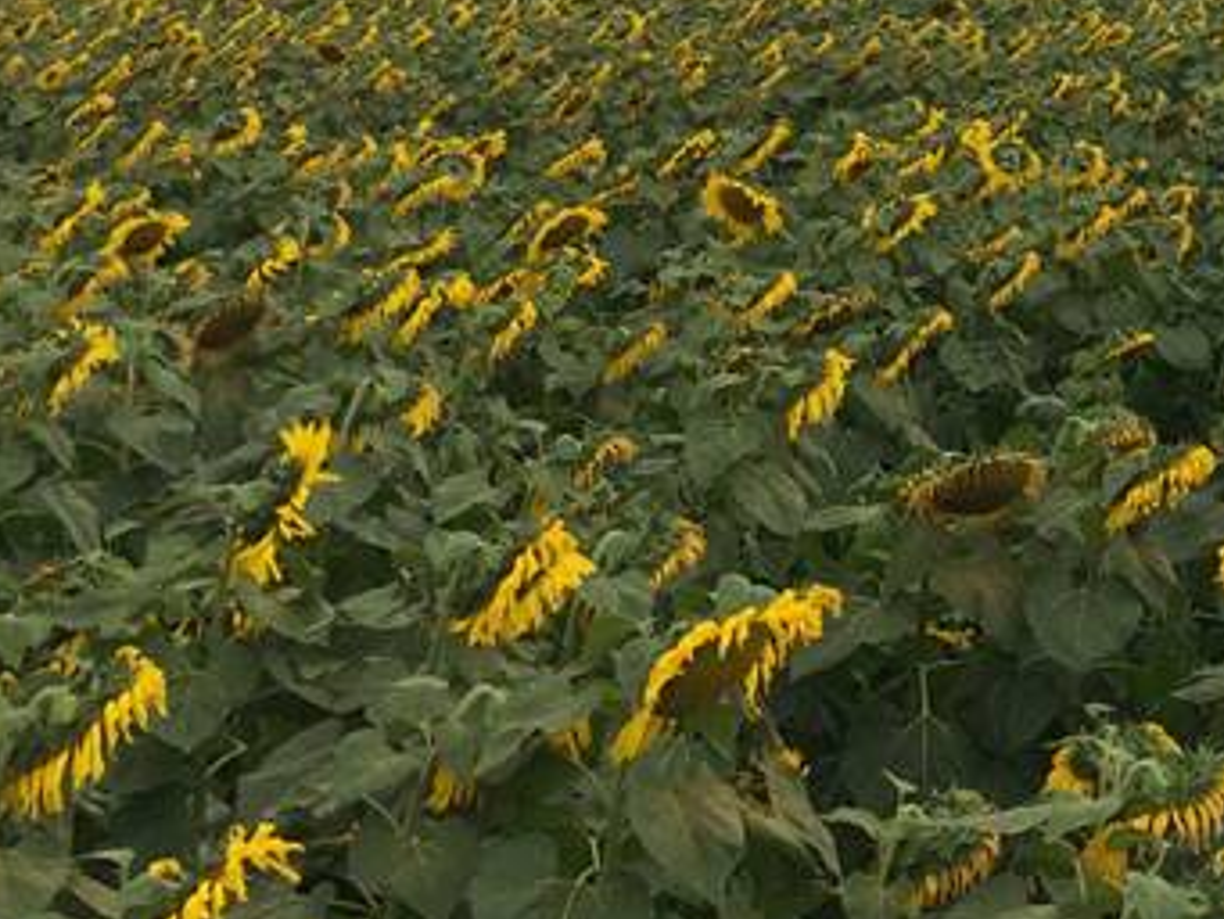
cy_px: -302
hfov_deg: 21.2
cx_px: 1396
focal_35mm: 87
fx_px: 3077
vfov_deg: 16.0
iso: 32
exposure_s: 1/2740
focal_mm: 4.15
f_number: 2.2
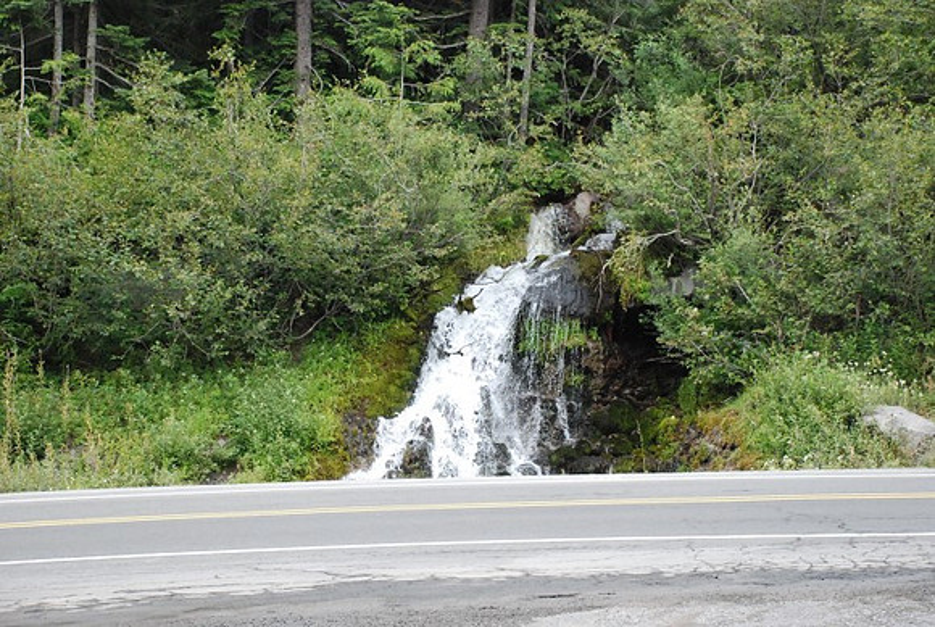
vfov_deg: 17.6
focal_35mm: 78
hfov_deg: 25.9
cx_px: 468
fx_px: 2029
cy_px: 314
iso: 1600
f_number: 5
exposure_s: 1/640
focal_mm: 52
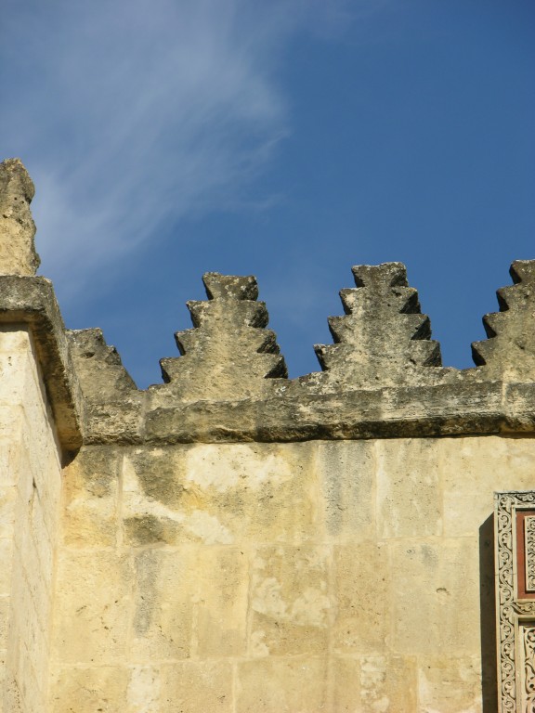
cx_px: 268
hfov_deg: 7.1
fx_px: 4327
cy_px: 356
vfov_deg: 9.4
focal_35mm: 210
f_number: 5.7
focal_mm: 52.4
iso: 50
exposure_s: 1/340
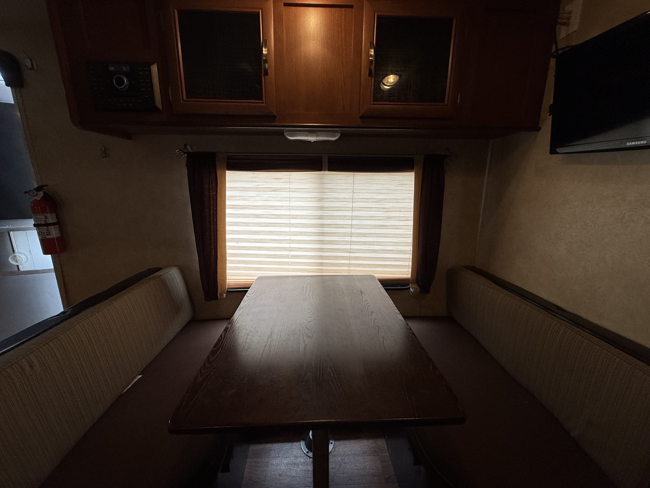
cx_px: 325
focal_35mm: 14
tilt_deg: -12.7
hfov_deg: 102.1
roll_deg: -0.5
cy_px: 244
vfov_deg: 85.7
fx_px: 263
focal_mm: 2.22
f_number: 2.2
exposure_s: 1/99
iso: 80
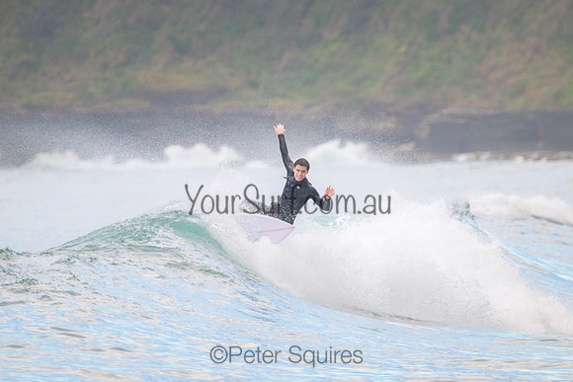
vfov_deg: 1.7
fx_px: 12736
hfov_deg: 2.6
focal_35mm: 800
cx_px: 286
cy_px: 191
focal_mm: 800
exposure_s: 1/320
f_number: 11
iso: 2000
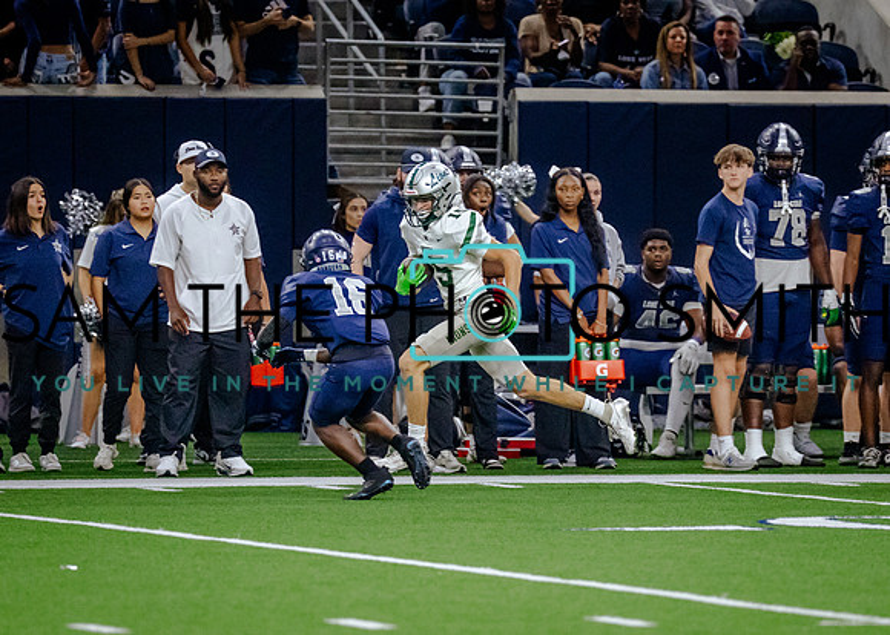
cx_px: 529
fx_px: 10333
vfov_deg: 3.5
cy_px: 328
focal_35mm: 409
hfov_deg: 4.9
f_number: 2.8
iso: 3200
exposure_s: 1/1250
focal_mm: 200
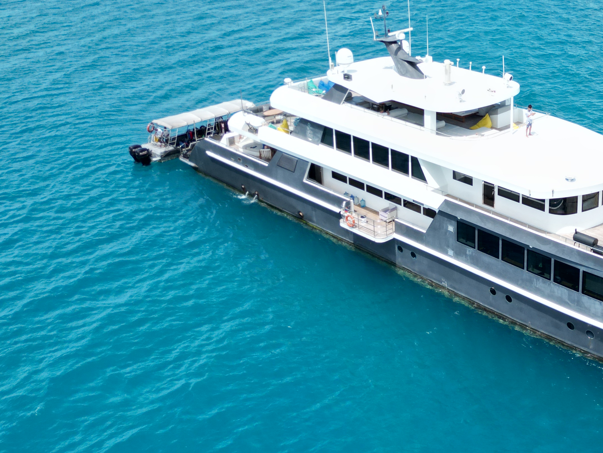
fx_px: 784
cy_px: 141
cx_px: 522
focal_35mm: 45
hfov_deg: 39.6
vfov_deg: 31.9
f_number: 1.7
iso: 200
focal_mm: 6.72
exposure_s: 1/3200
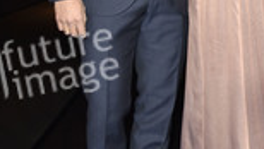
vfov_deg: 13.7
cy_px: -15
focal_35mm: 87
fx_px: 610
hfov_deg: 24.0
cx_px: 218
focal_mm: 32
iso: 1250
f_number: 6.3
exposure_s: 1/200
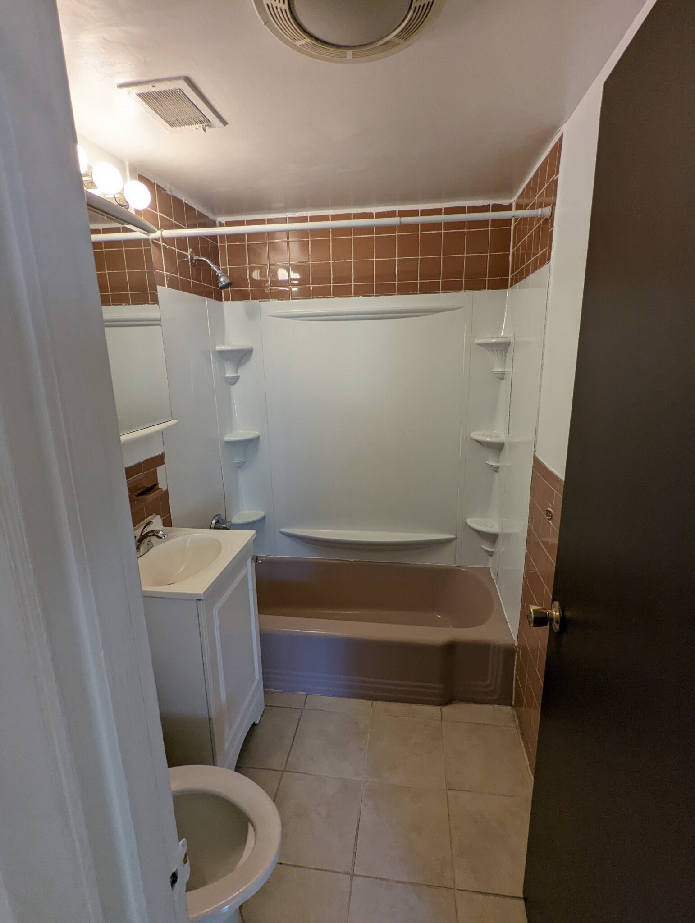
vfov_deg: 94.4
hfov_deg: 78.2
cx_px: 348
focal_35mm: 16
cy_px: 462
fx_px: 427
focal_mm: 2.35
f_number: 2.2
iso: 135
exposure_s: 1/129
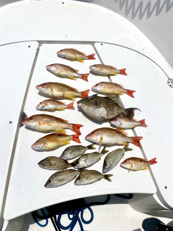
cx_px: 86
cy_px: 116
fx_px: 173
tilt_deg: -63.5
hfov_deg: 53.1
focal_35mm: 26
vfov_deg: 67.3
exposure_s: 1/18868
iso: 40
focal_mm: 4.25
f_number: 1.8
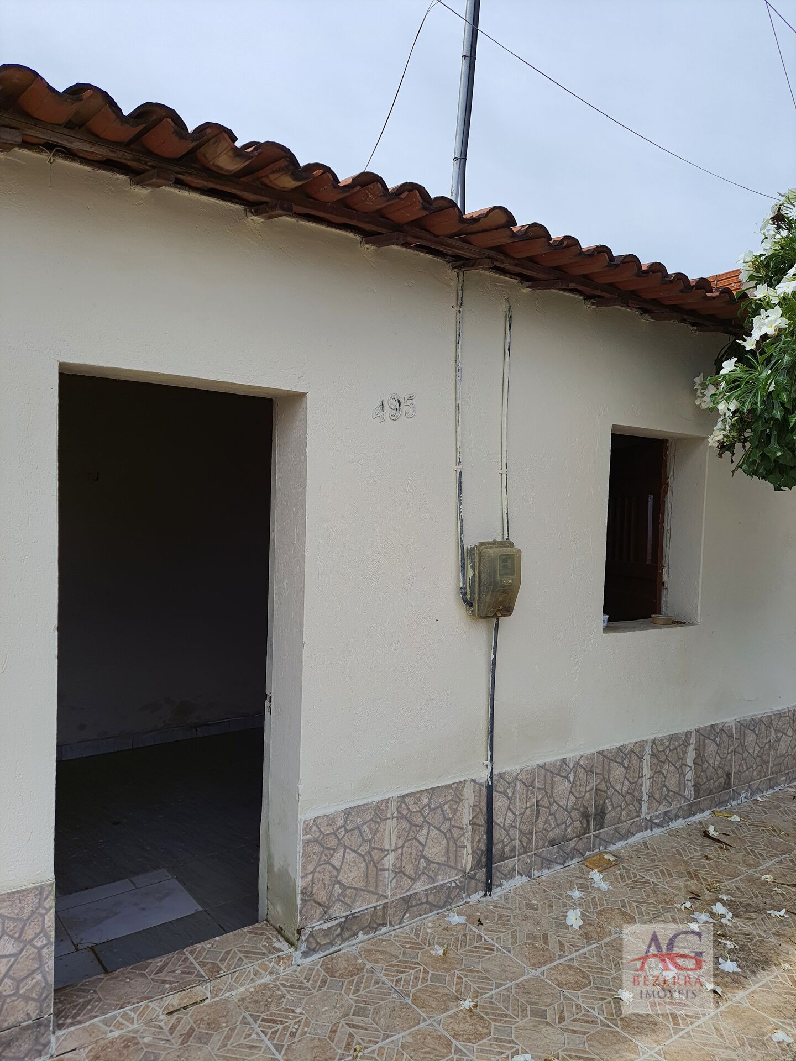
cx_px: 398
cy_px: 530
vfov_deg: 71.6
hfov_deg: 56.8
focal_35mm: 24
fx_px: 736
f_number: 1.8
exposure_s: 1/1484
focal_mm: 5.23
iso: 50
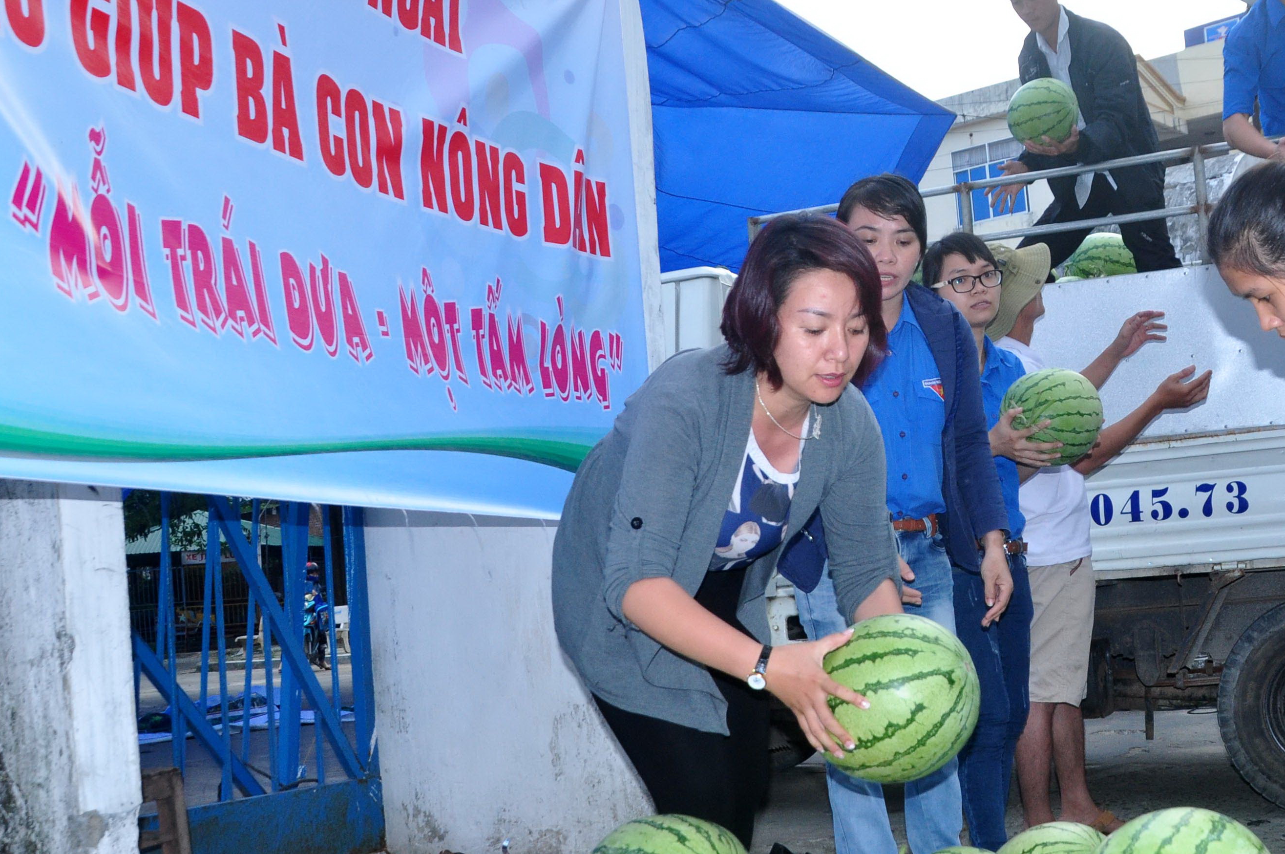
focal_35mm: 44
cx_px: 920
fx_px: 1569
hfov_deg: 43.5
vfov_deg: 30.4
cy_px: 461
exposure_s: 1/200
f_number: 8
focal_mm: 18
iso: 640
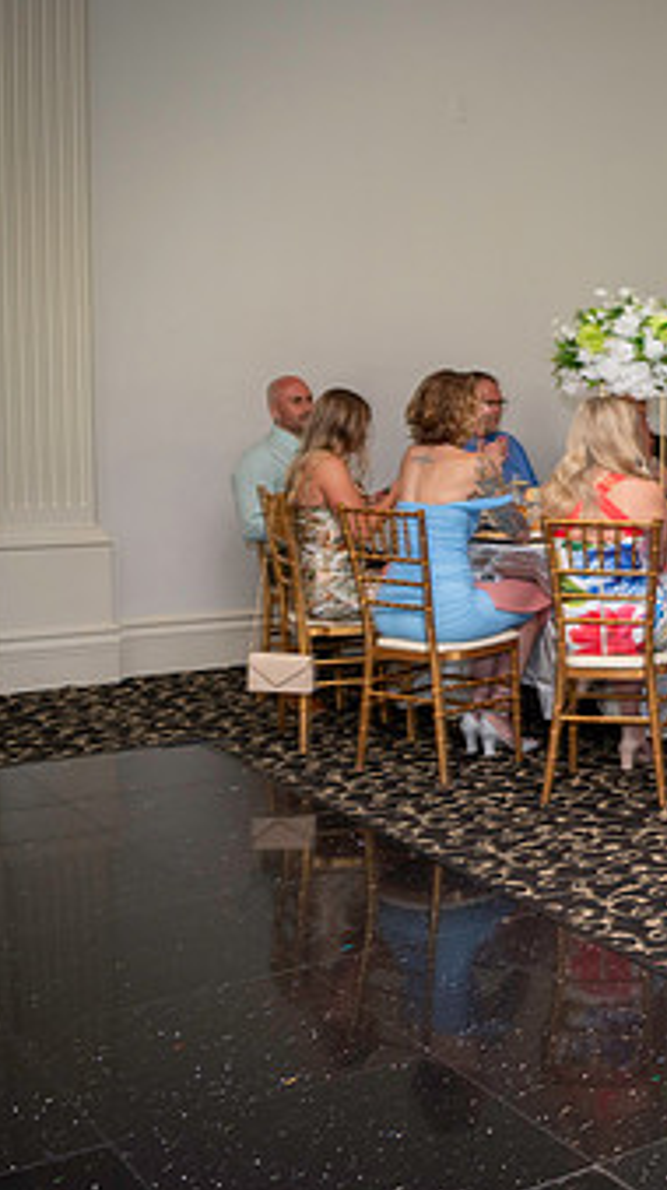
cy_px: 534
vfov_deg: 39.9
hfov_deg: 20.5
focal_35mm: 52
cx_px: 923
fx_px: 1639
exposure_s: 1/100
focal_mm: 29
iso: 800
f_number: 3.5
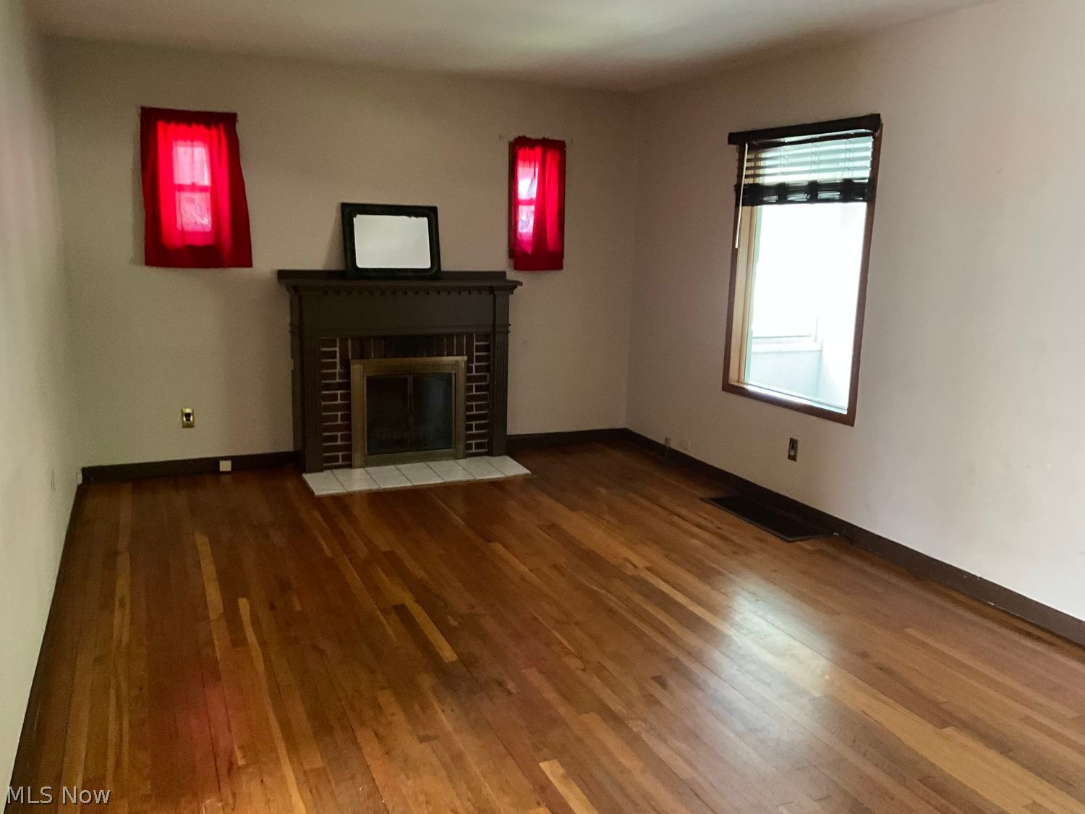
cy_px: 407
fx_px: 909
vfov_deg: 48.2
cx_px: 542
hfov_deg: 61.7
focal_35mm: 29
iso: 400
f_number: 1.8
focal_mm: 3
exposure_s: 1/30
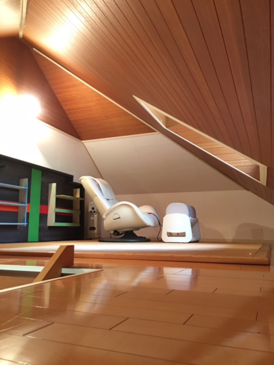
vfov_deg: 61.7
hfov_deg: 48.2
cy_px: 182
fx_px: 306
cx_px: 137
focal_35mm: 29
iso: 64
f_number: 2.2
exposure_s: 1/4
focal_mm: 4.15
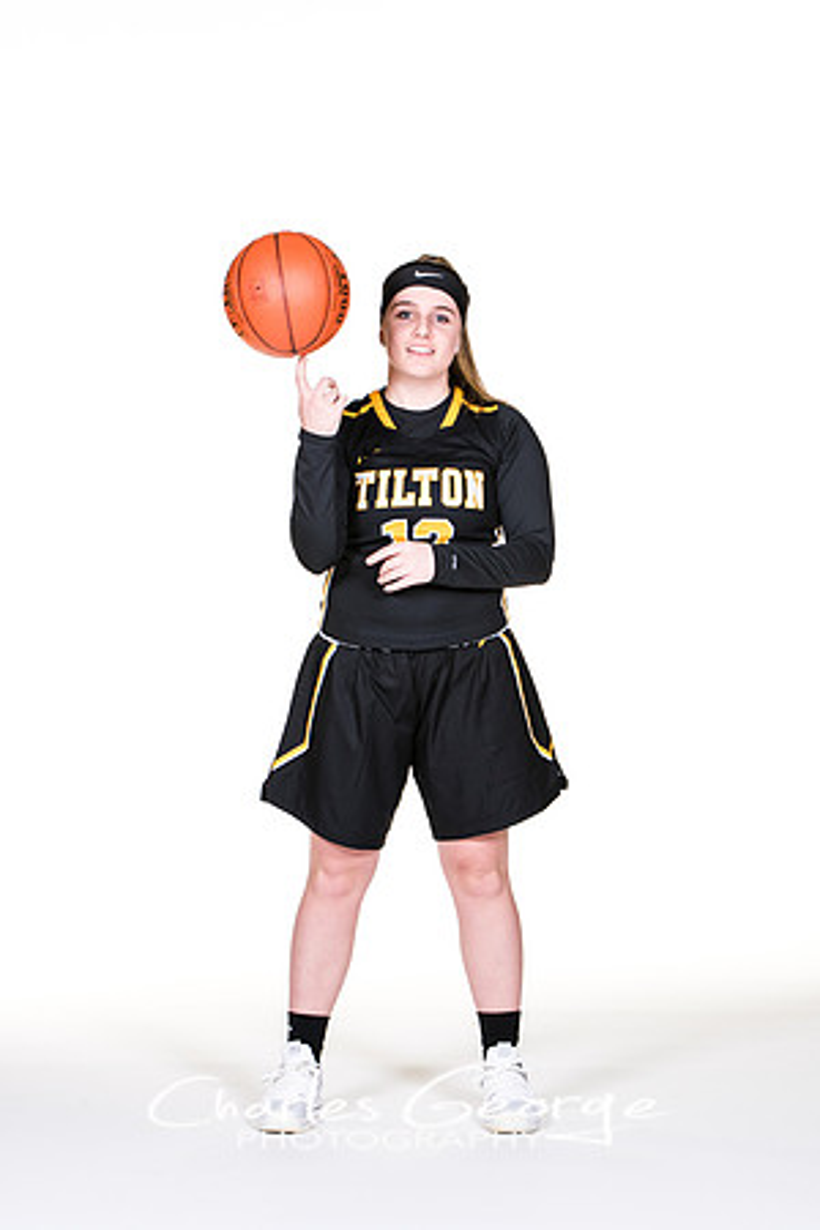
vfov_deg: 16.7
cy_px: 615
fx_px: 4202
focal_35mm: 123
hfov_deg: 11.1
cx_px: 410
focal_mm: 82
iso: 200
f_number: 6.3
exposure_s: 1/160
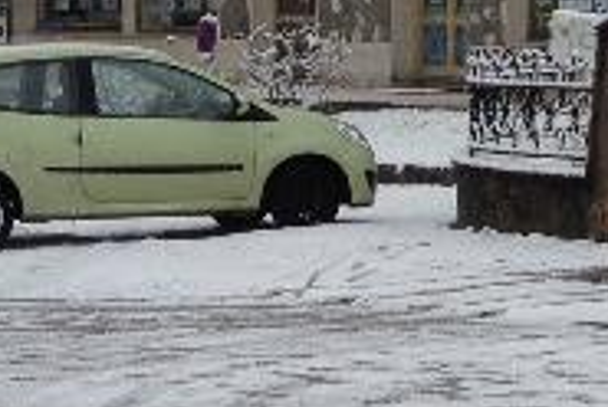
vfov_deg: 6.8
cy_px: -85
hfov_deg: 9.5
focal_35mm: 201
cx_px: 1246
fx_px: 3400
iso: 50
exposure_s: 1/259
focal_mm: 4.28
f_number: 2.4
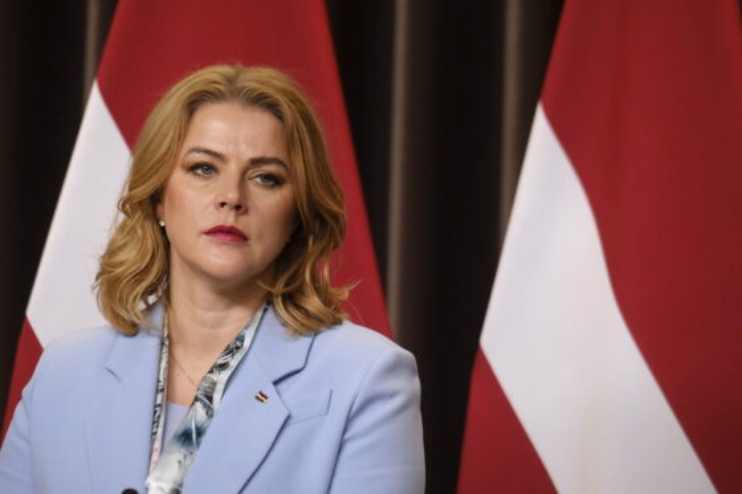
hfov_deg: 5.6
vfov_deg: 3.8
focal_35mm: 365
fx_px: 7520
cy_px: 247
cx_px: 371
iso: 3200
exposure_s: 1/250
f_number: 5
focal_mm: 243.3
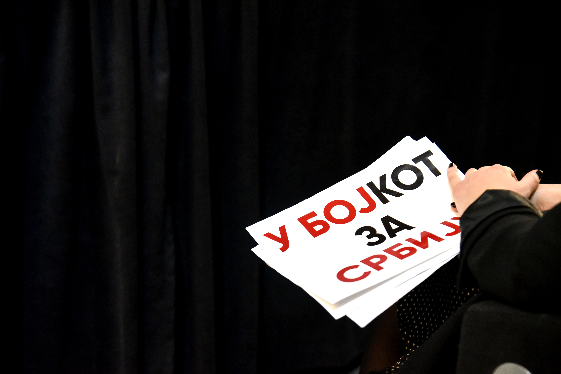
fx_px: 1091
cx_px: 280
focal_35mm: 70
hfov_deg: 28.8
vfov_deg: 19.5
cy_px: 187
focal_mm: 70
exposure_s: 1/100
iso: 4000
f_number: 4
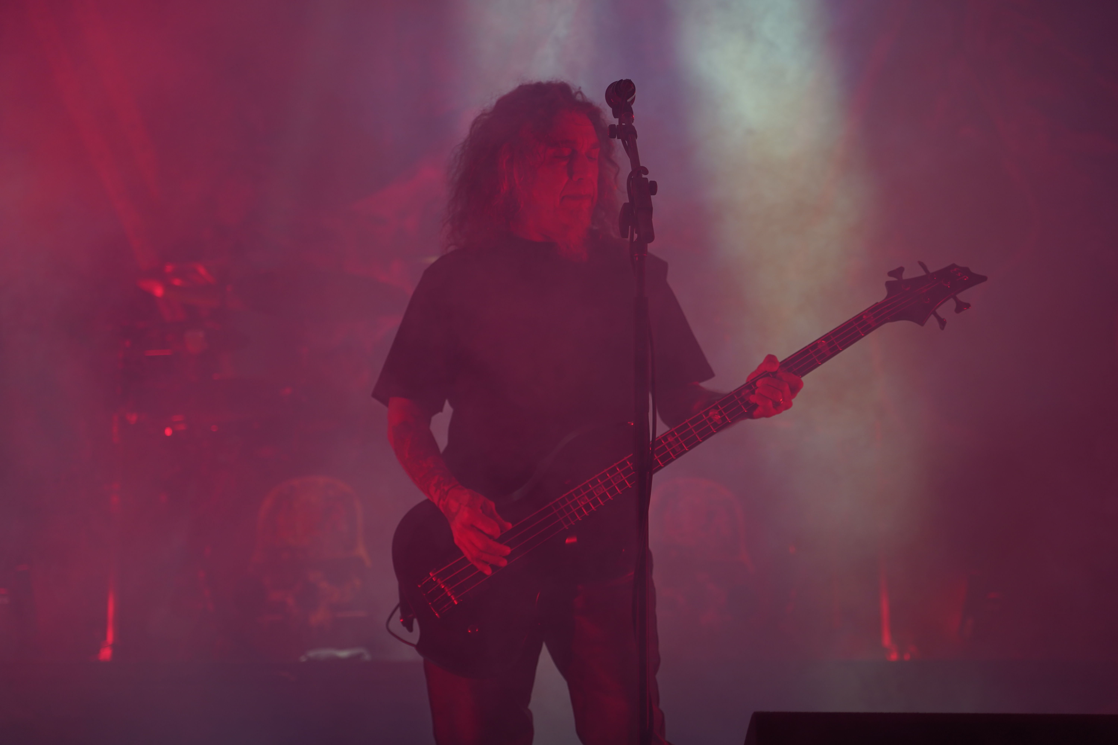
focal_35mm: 105
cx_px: 559
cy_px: 372
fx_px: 3261
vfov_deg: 13.0
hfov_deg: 19.5
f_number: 4
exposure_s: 1/125
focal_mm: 105
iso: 250
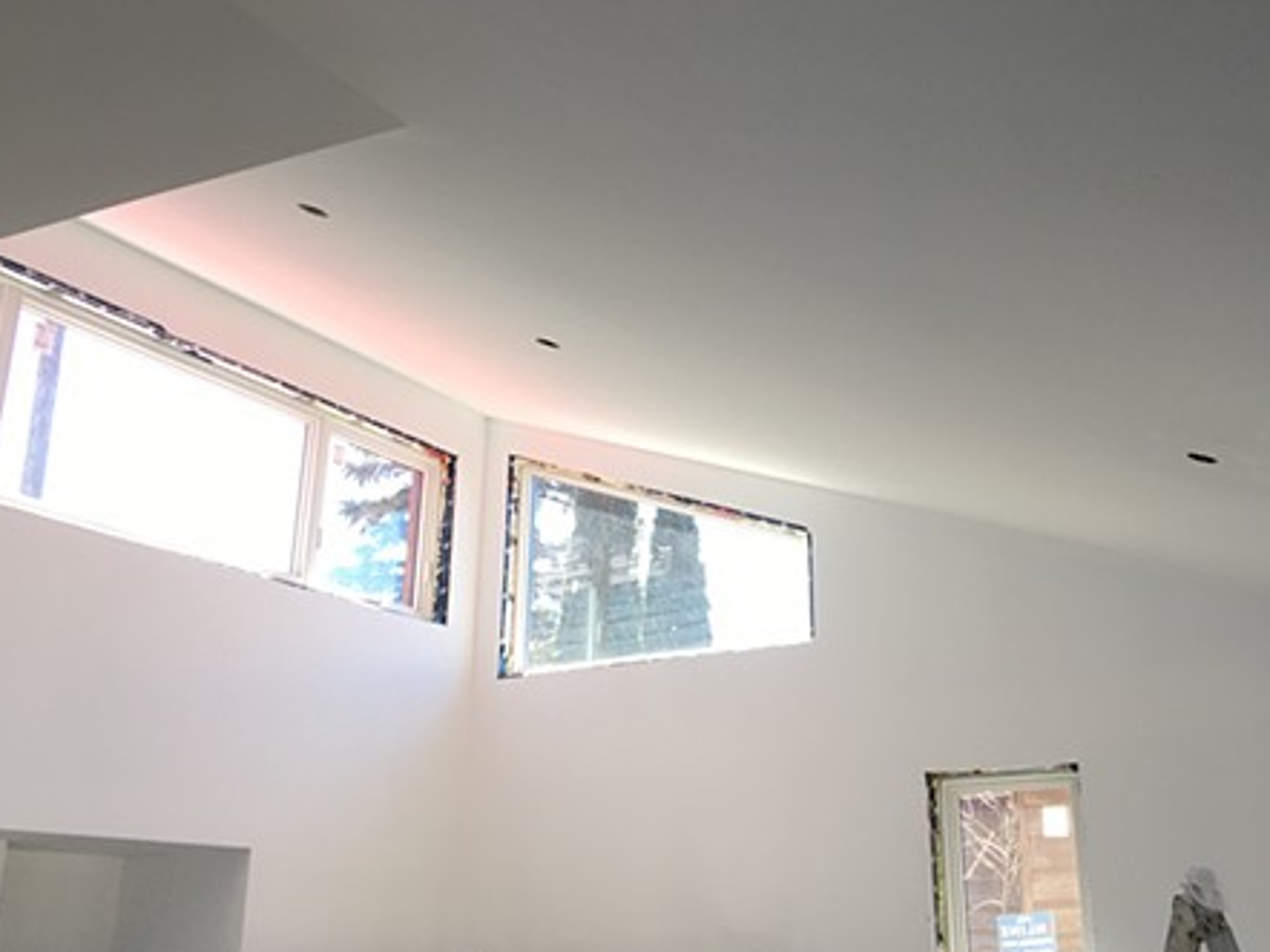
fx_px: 1540
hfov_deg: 44.5
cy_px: 397
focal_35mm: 42
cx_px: 793
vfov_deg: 34.2
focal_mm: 4.2
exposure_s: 1/120
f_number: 2.2
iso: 25
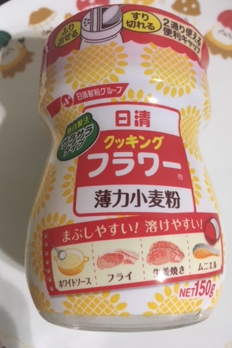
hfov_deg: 42.3
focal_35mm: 31
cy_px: 172
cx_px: 127
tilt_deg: -74.8
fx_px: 300
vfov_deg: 60.3
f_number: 2.2
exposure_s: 1/20
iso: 200
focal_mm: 4.15
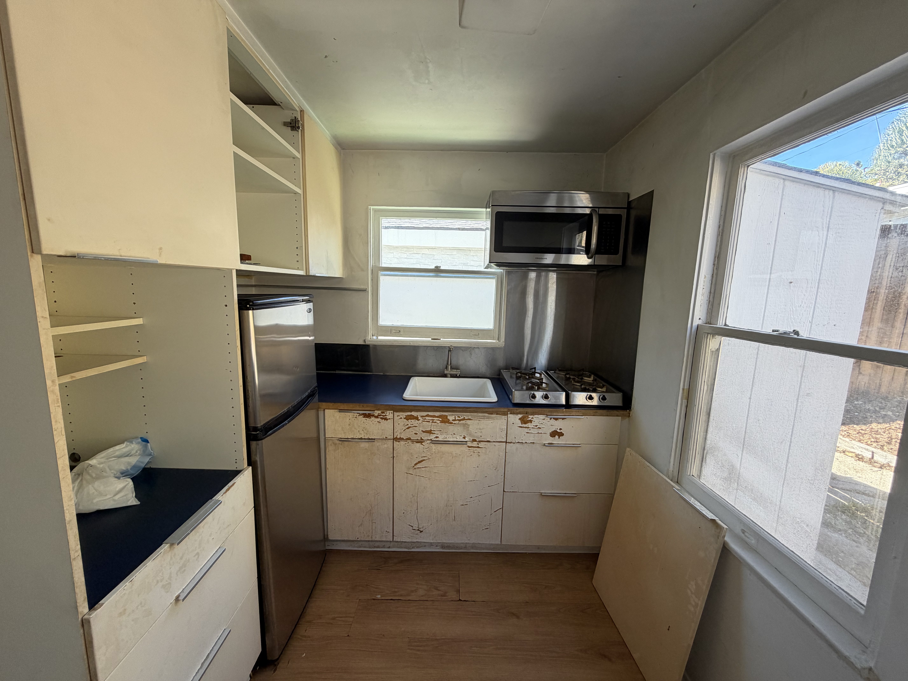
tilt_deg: -8.8
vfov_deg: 85.7
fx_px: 367
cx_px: 454
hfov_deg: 102.1
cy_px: 340
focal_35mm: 14
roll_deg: -1.8
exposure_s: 1/121
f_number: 2.2
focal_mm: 2.22
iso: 100
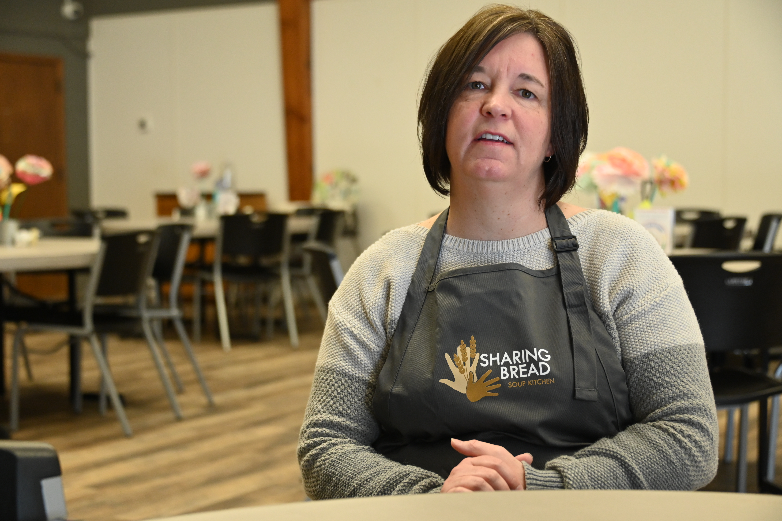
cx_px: 391
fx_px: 1411
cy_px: 260
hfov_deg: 31.0
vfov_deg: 20.9
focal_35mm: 65
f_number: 4.8
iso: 2800
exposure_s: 1/125
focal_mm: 65
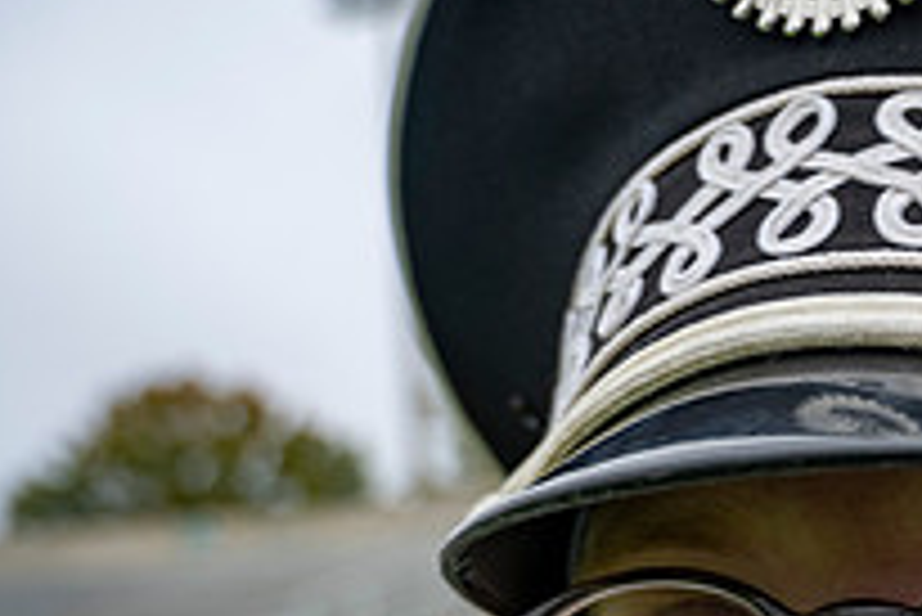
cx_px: 1084
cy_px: 843
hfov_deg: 26.6
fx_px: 1743
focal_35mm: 68
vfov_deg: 18.4
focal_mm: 24
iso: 80
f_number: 4
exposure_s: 1/200
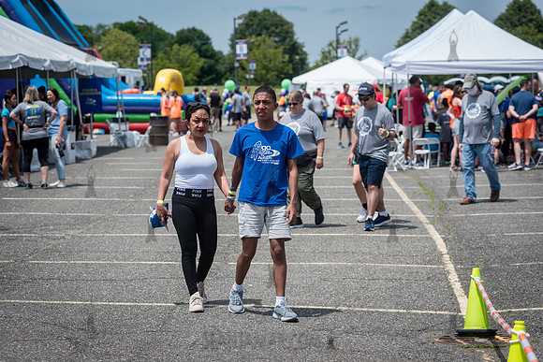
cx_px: 272
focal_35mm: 105
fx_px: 1589
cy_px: 181
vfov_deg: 13.0
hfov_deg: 19.4
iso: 250
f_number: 4.5
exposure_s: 1/2500
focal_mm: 105
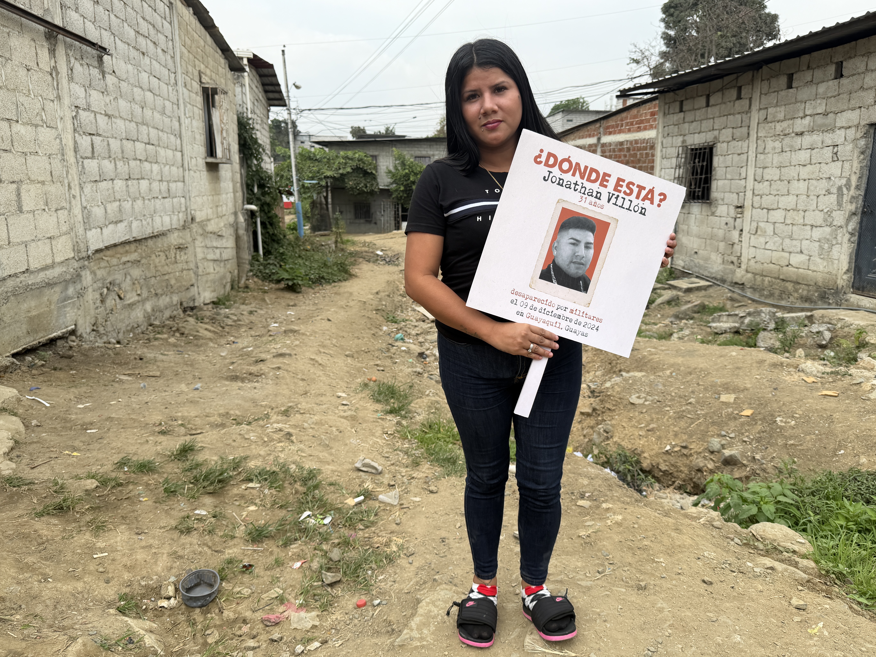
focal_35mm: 25
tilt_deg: -13.4
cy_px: 332
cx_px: 452
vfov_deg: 54.9
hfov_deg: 69.4
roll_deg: -0.5
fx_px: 633
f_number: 1.78
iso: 80
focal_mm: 6.76
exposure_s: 1/2525
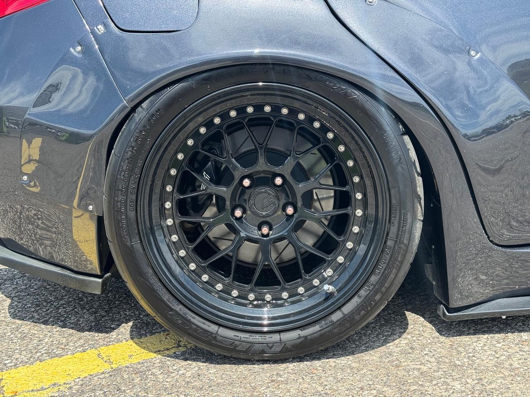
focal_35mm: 48
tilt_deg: -13.3
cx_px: 265
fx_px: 735
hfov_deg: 39.7
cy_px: 198
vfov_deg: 30.3
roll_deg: +2.6
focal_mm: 6.76
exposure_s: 1/888
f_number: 1.78
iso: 64
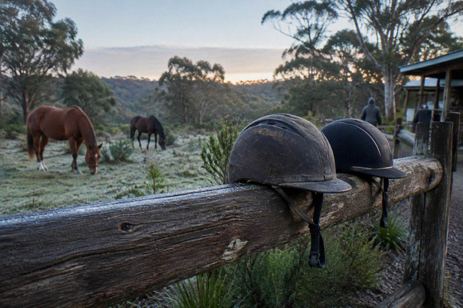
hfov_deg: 41.9
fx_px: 604
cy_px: 154
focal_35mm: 47
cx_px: 232
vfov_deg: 28.6
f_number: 9
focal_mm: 47
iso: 6400
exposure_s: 1/25
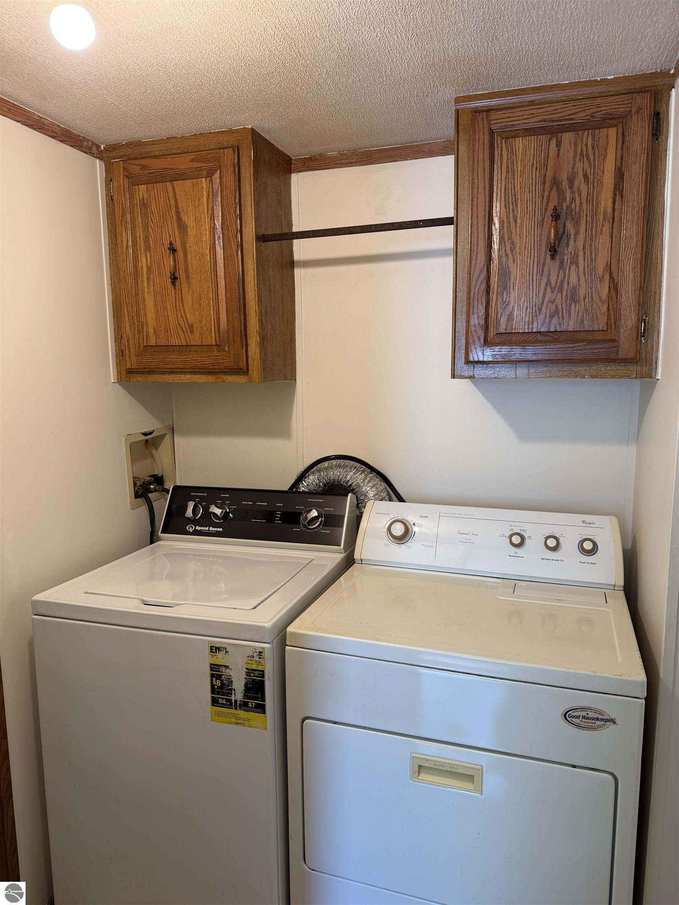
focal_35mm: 24
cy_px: 452
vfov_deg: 71.6
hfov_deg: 56.8
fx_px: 628
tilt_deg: -8.0
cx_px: 340
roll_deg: +0.9
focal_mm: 6.76
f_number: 1.78
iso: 125
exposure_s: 1/60
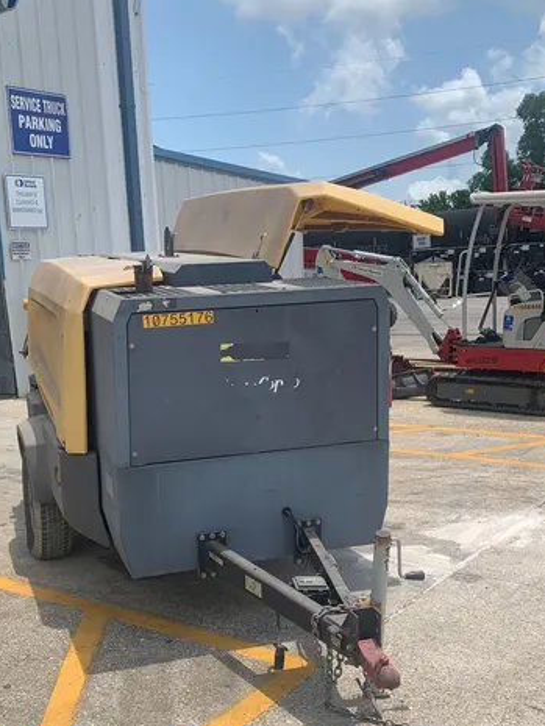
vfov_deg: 45.2
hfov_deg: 34.9
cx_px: 198
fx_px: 860
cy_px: 472
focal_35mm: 41
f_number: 1.8
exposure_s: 1/2681
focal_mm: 4.25
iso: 25
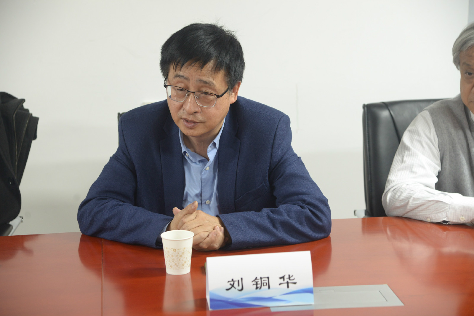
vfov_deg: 16.1
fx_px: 1119
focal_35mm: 85
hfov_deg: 23.9
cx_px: 237
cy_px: 158
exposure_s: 1/20
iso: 800
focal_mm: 85
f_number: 4.5
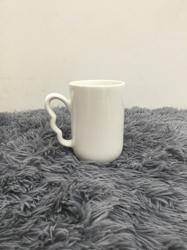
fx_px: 223
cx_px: 94
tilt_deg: -18.2
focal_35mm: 31
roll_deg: +1.8
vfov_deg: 58.4
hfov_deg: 45.4
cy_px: 125
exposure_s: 1/33
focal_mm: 3.3
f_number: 2.4
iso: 125
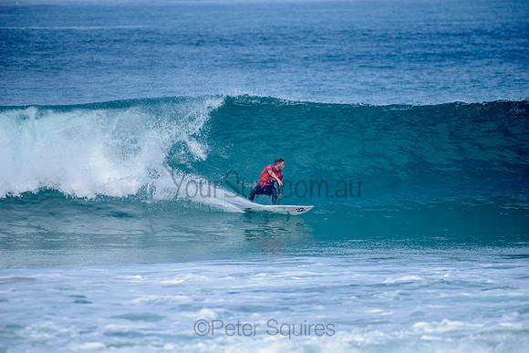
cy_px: 176
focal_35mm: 500
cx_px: 264
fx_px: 7350
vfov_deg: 2.8
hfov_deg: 4.1
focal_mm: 500
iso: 220
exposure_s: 1/2000
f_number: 5.6
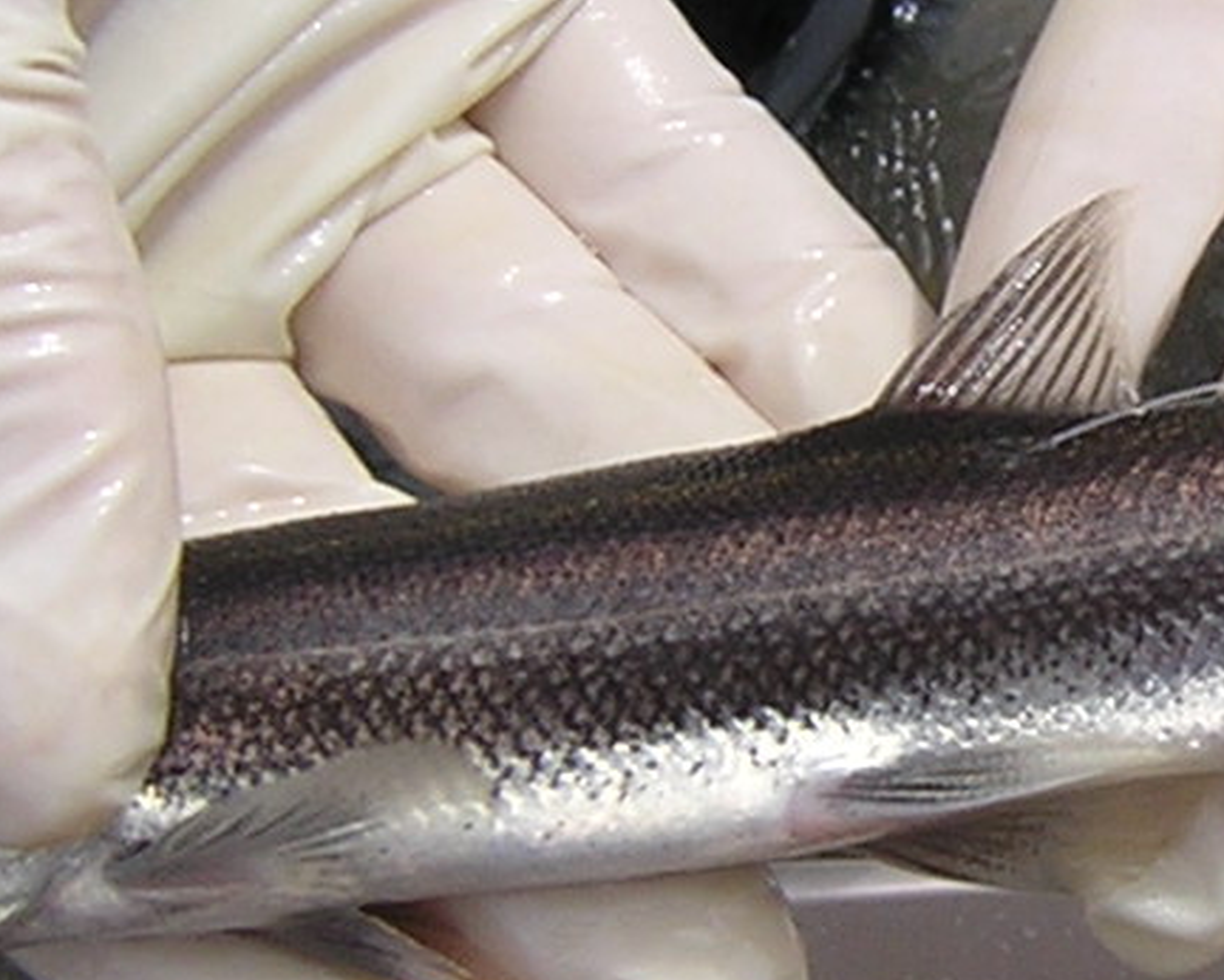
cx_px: 1298
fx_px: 4711
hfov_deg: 14.5
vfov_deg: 11.9
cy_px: 292
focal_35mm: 130
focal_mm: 4.7
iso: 100
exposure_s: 1/268
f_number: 5.2
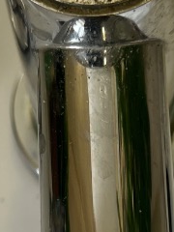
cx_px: 87
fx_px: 871
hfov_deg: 11.4
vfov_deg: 15.0
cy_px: 222
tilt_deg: -75.2
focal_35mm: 130
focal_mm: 5.7
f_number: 1.5
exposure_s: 1/214
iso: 40
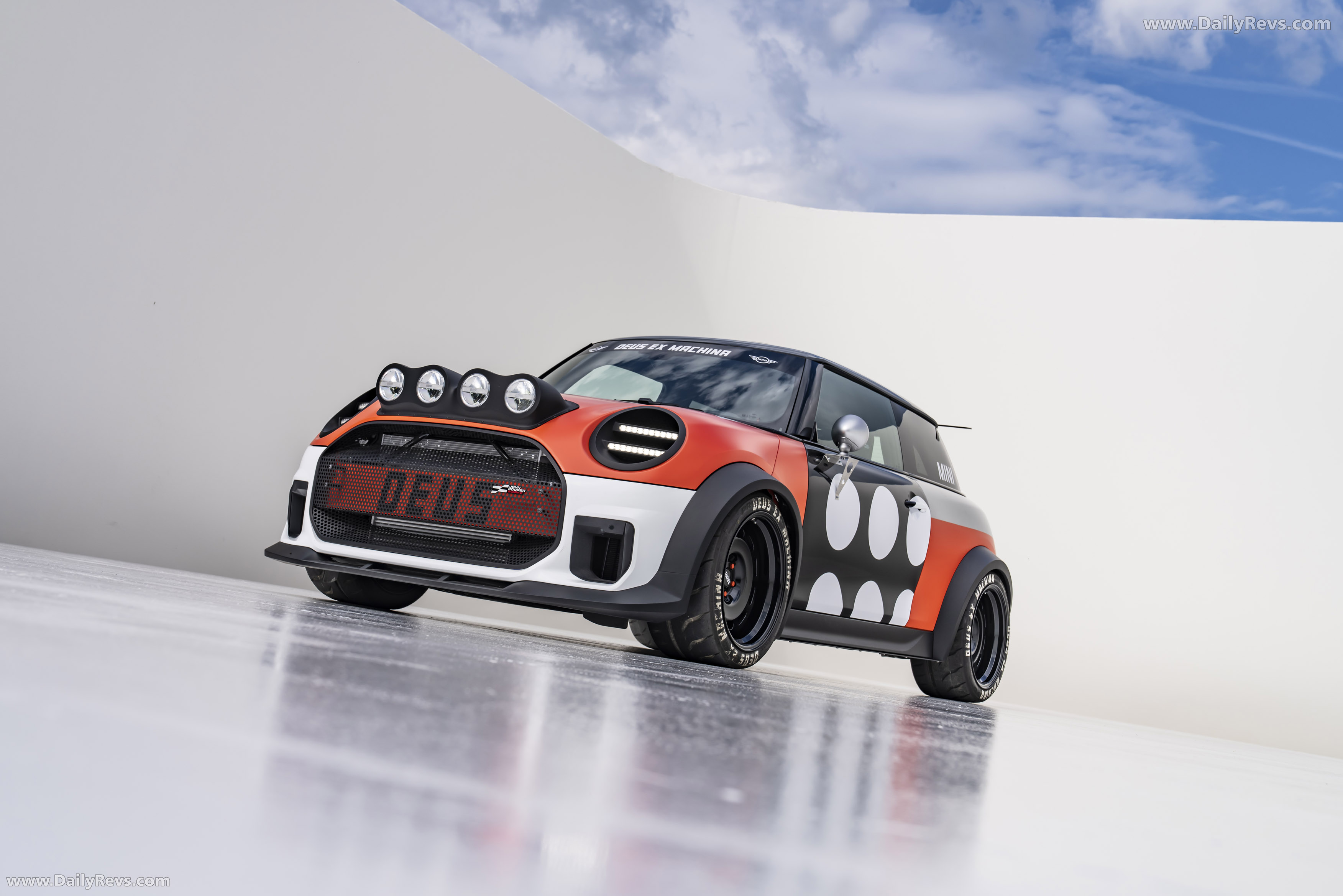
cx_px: 672
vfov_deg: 29.9
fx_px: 1679
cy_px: 448
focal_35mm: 45
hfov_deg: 43.6
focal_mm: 45
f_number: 5.6
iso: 100
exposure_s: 1/250
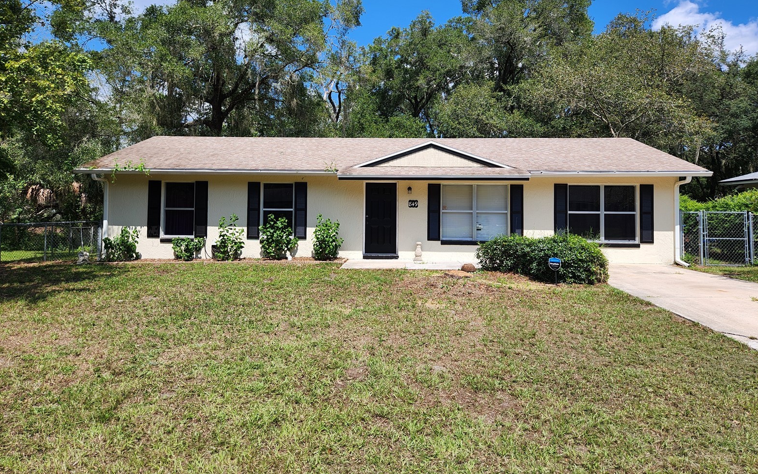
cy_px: 199
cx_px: 371
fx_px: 516
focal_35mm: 25
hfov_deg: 72.5
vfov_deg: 49.1
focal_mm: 5.4
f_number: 1.8
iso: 20
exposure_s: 1/1354
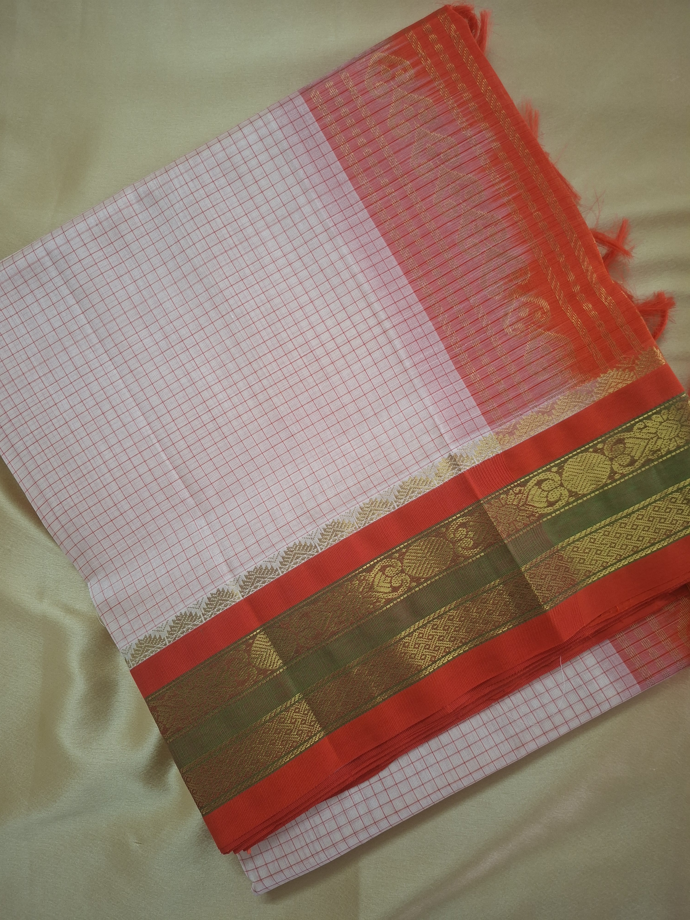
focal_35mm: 23
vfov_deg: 73.9
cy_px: 460
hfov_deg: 58.9
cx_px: 345
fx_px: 611
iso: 250
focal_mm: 5.54
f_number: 1.8
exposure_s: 1/33
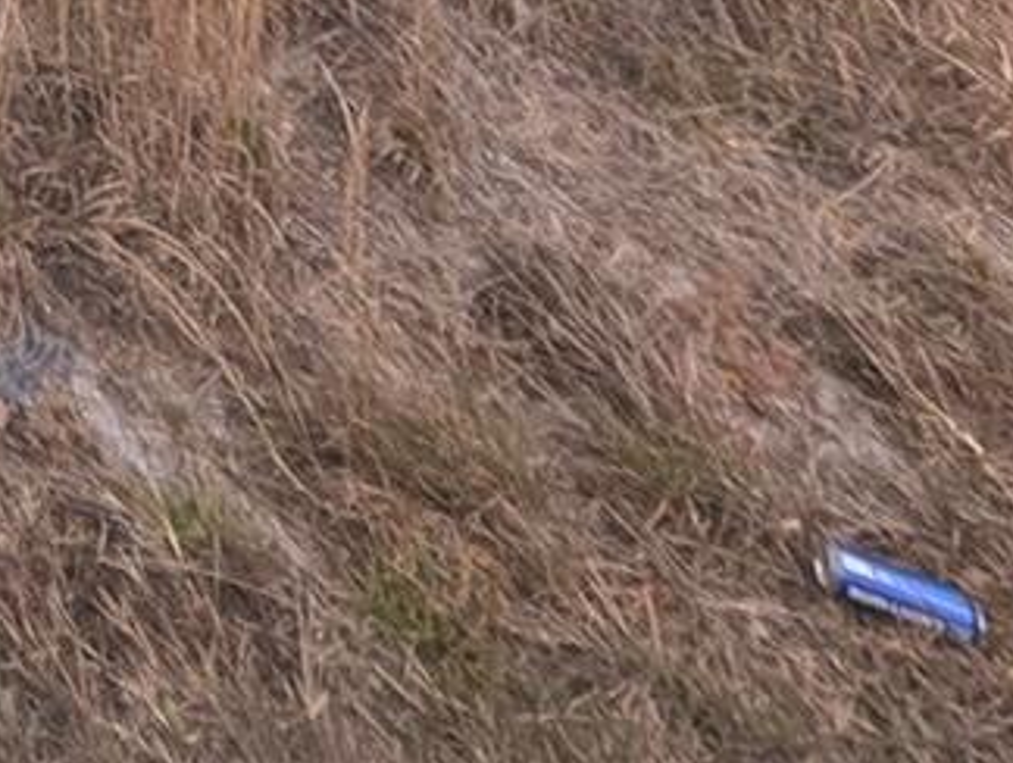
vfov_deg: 14.4
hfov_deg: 22.1
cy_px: -1107
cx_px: -688
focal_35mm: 64
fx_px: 1876
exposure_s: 1/940
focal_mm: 1.95
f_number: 2.2
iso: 51
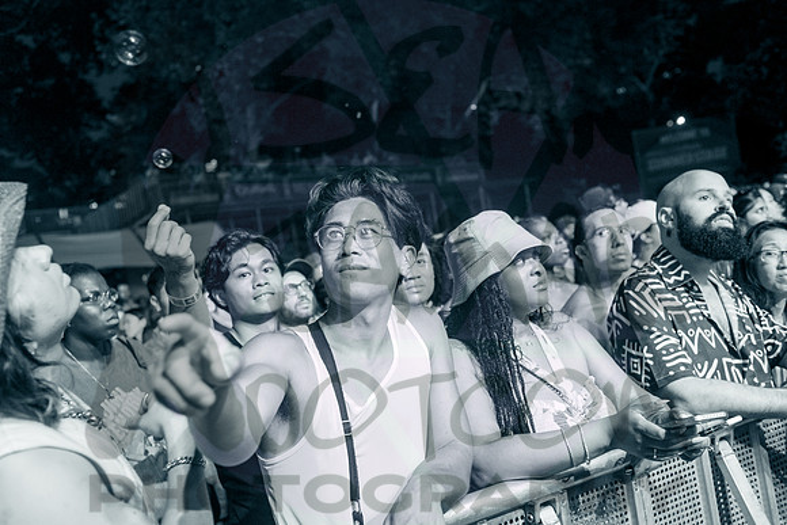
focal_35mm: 35
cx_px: 394
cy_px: 262
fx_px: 765
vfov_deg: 37.9
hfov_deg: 54.4
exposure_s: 1/250
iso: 4000
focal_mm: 35
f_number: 3.2
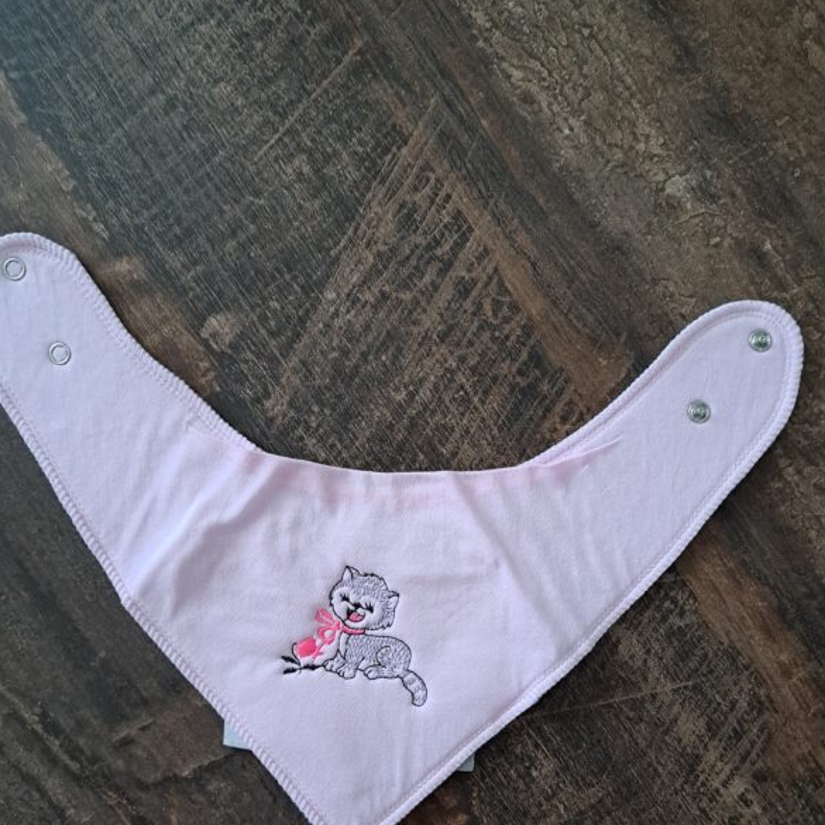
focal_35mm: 29
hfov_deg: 55.6
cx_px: 405
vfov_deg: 55.1
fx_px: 782
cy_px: 509
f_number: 1.8
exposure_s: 1/25
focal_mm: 5.23
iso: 400
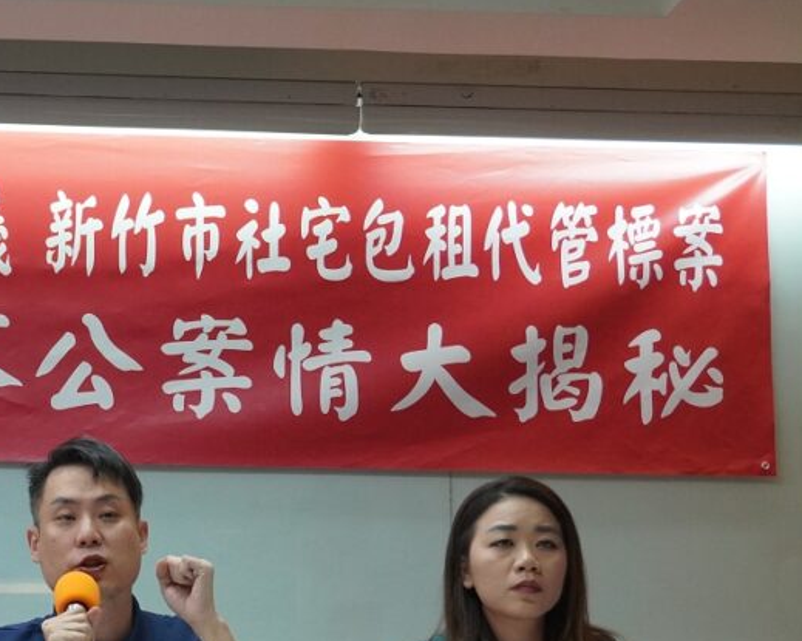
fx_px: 2373
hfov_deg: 18.7
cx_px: 31
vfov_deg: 15.3
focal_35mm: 100
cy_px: 472
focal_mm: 36
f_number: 5.6
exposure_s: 1/160
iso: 2000
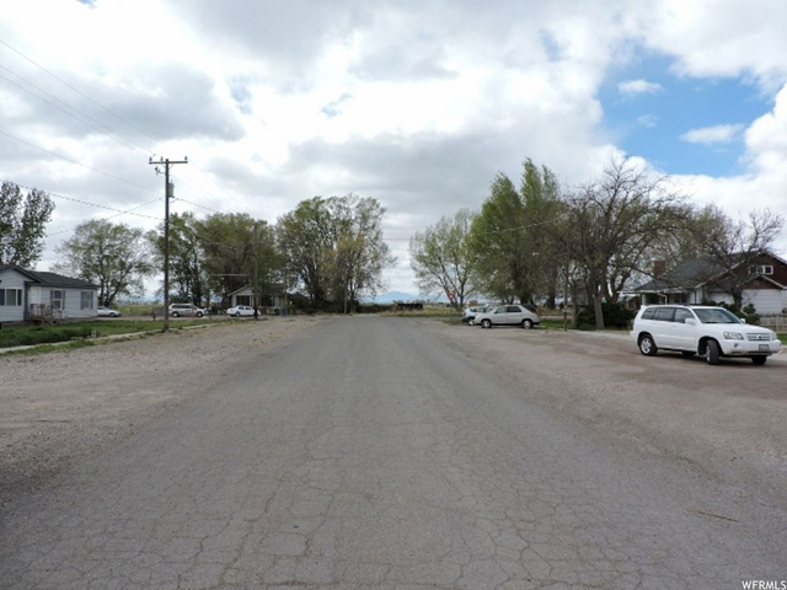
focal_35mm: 24
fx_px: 546
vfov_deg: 56.8
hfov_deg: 71.6
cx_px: 394
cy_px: 295
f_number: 3
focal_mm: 4.3
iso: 100
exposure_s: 1/1250
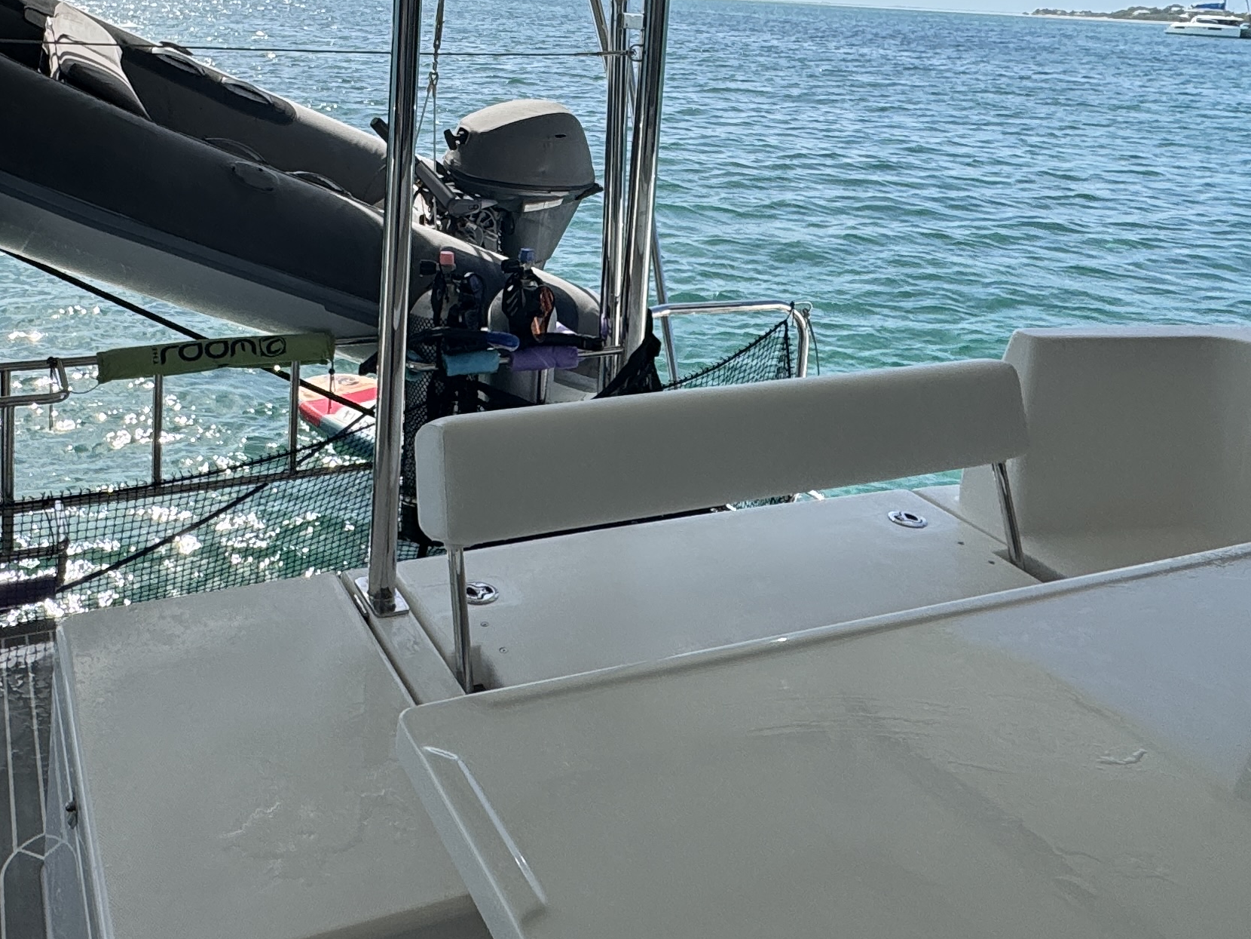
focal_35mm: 34
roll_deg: -2.6
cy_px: 127
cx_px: 470
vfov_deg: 39.3
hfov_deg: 53.4
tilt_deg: -6.8
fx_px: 1229
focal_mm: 2.22
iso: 50
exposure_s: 1/2674
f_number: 2.2
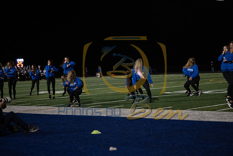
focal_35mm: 79
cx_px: 116
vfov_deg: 17.3
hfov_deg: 25.7
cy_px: 78
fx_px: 511
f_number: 2.8
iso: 5000
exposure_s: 1/1600
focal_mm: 79
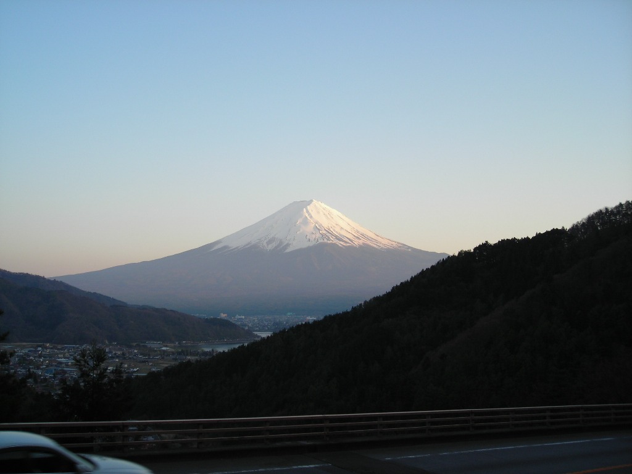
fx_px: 749
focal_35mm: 41
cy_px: 237
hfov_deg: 45.8
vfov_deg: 35.1
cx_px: 316
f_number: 3.3
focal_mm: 6.8
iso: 50
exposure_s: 1/117
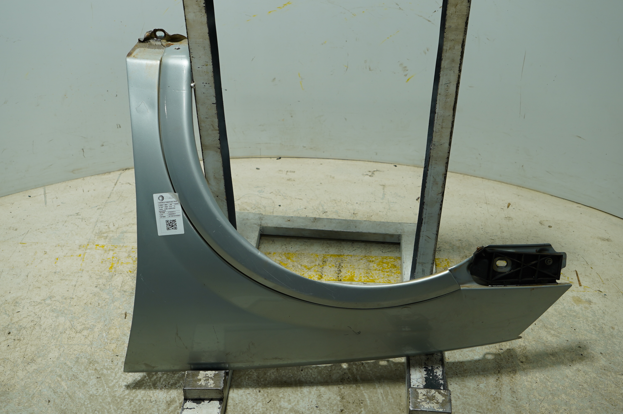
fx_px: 692
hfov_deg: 48.5
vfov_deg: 33.3
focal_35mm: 40
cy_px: 207
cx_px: 312
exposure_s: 1/160
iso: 200
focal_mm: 27
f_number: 4
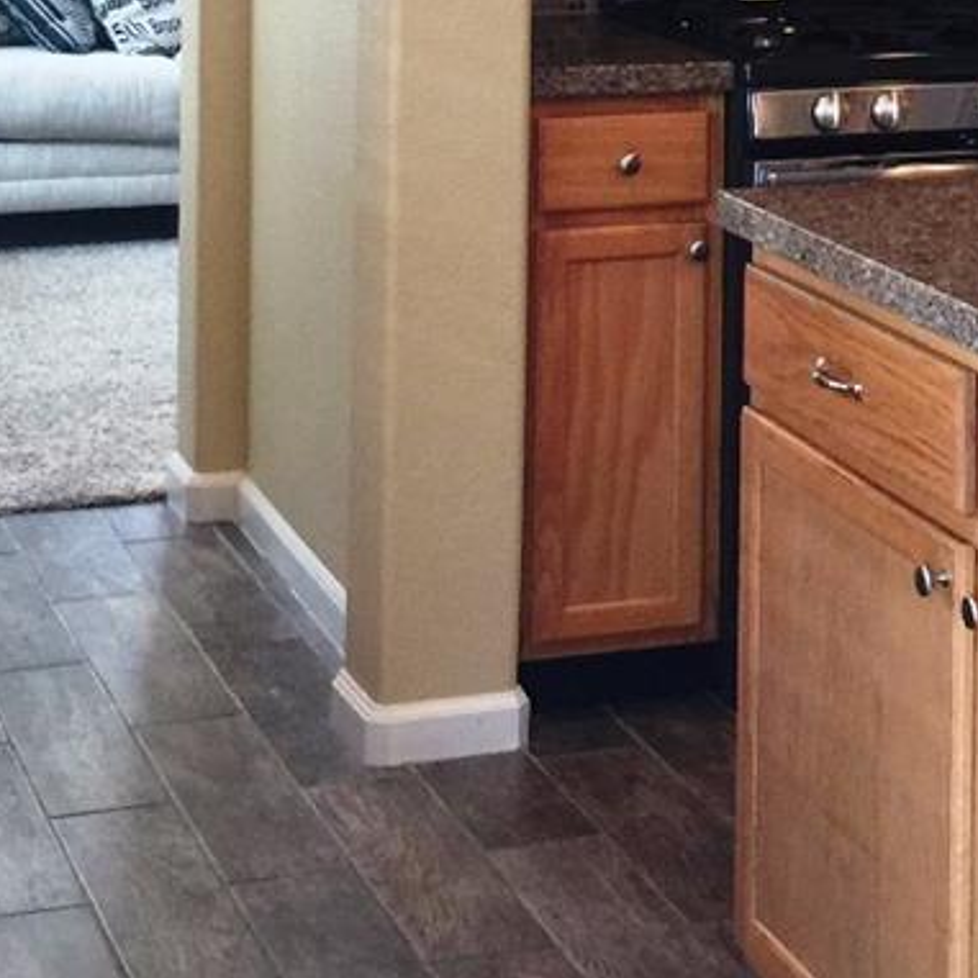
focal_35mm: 101
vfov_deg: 16.4
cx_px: 803
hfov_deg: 17.1
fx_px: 3228
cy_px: -246
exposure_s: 1/30
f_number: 2.2
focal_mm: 4.15
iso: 50
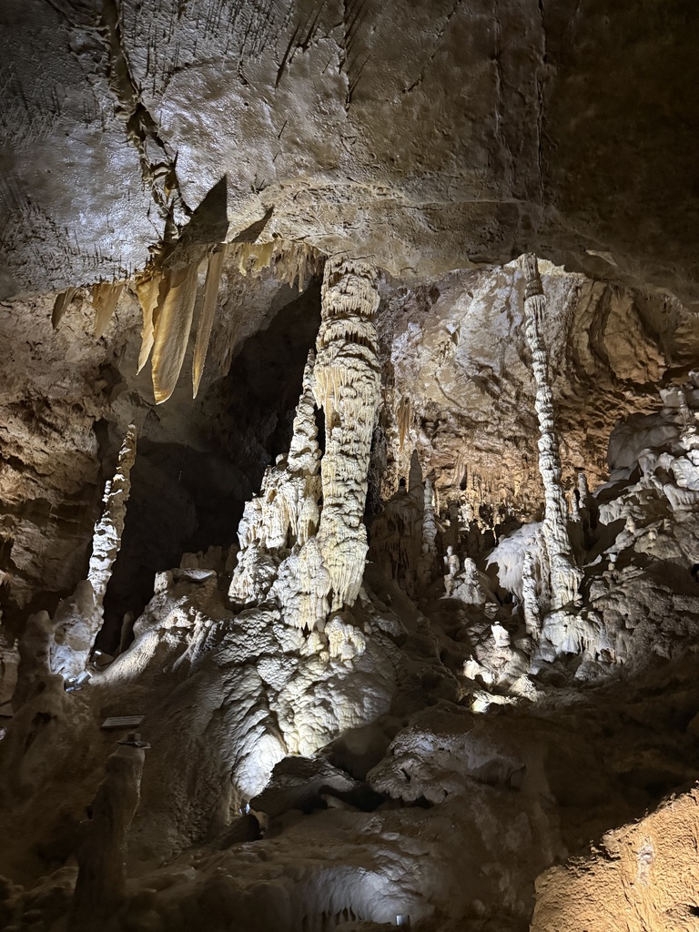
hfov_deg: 56.8
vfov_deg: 71.6
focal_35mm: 24
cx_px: 350
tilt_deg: +26.4
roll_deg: -3.9
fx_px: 646
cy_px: 466
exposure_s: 1/40
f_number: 1.78
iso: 1000
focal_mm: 6.76
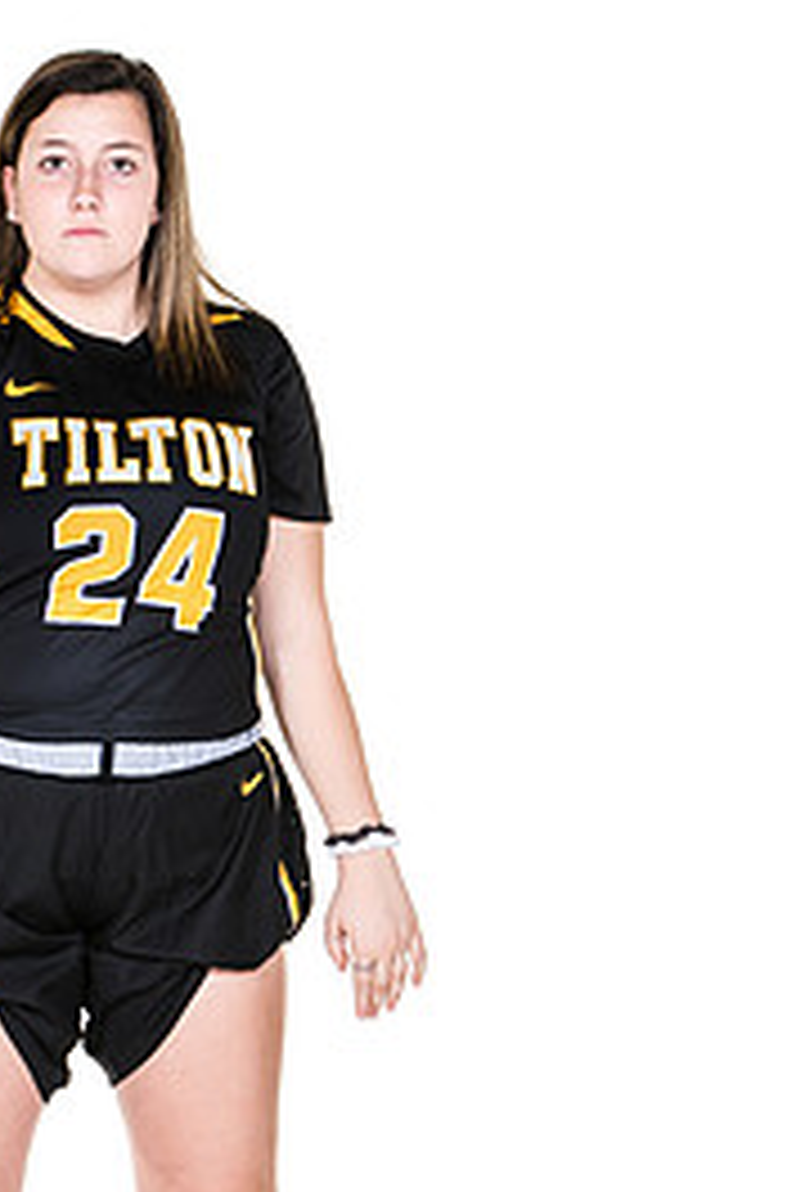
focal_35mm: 229
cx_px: 139
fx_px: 7585
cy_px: 877
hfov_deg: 6.0
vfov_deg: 9.0
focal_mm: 90
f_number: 6.3
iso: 200
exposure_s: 1/160
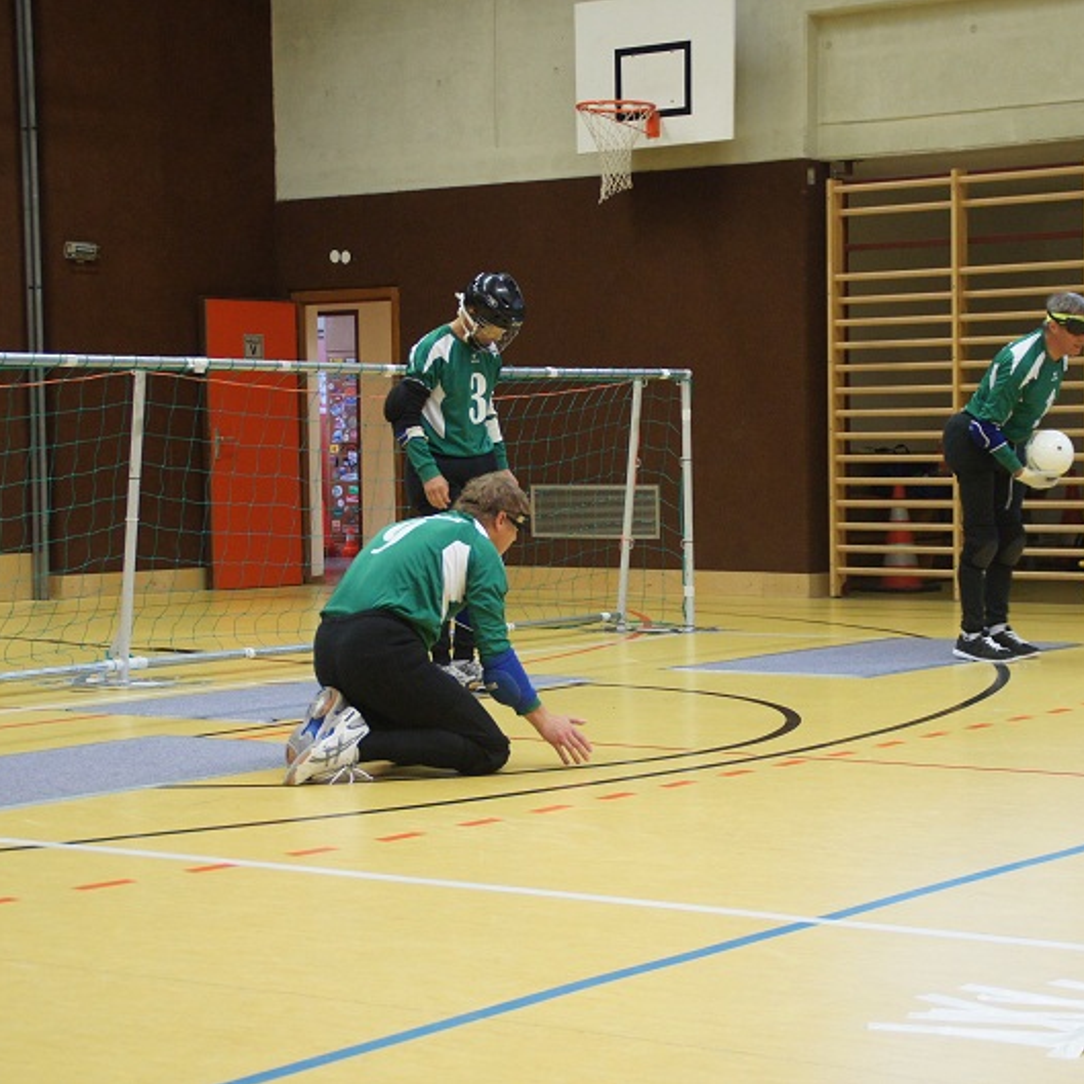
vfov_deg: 22.5
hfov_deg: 22.4
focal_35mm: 77
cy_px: 543
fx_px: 2728
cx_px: 666
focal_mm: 40
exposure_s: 1/60
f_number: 4.5
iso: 1600
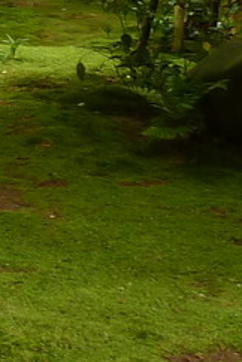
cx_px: -474
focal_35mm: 171
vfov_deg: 11.7
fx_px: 1724
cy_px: -119
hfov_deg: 7.2
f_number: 3.3
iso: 80
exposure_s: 1/10
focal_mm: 4.1
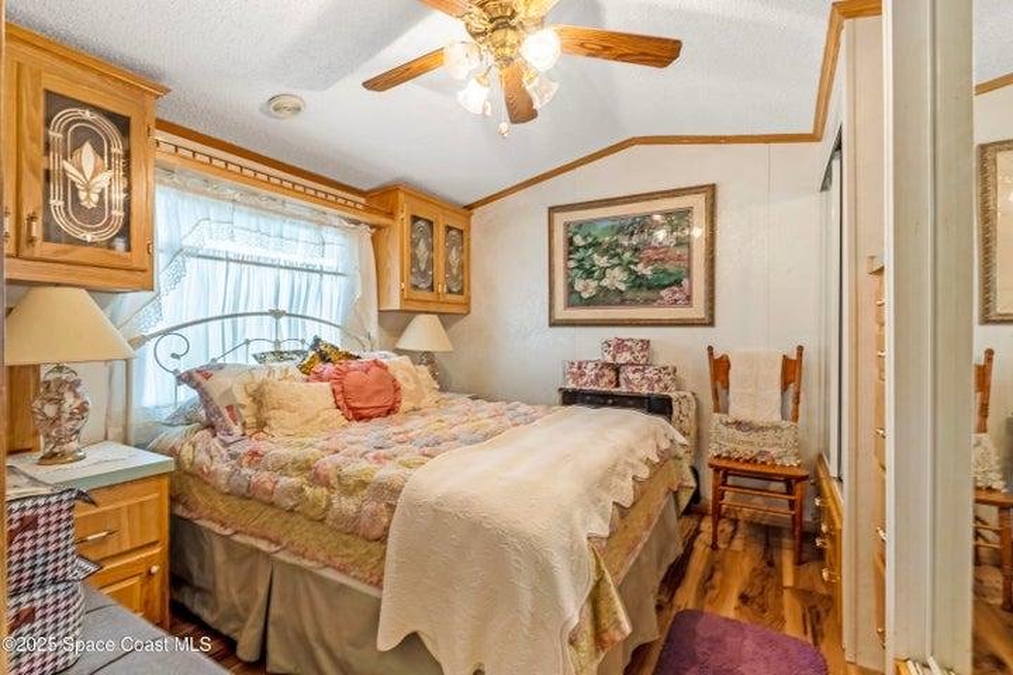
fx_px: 464
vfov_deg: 72.1
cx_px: 506
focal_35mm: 16
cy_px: 338
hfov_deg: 95.0
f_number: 9
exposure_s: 1/40
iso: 250
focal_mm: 11
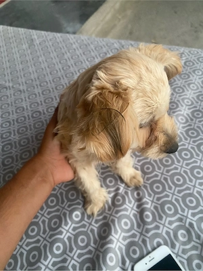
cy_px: 136
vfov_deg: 67.3
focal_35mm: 26
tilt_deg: -53.6
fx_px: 203
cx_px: 102
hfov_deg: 53.1
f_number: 1.8
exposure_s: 1/46
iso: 500
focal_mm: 4.25
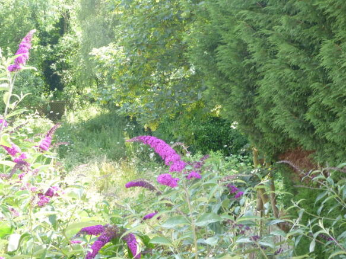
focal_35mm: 80
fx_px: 799
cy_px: 130
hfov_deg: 24.4
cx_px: 173
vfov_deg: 18.4
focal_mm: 14.2
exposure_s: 1/50
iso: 250
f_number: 5.5
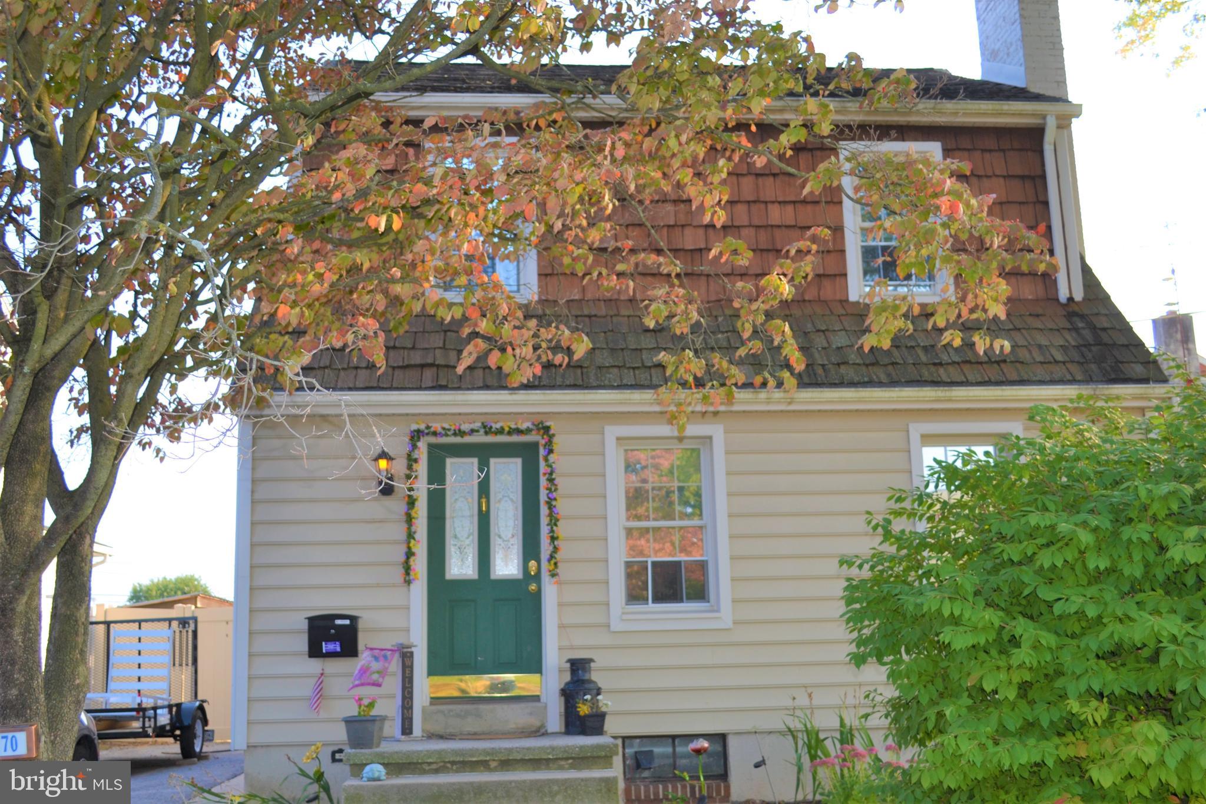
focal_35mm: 36
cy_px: 402
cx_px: 603
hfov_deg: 53.1
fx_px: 1206
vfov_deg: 36.9
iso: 100
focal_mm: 24
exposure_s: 1/200
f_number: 4.2
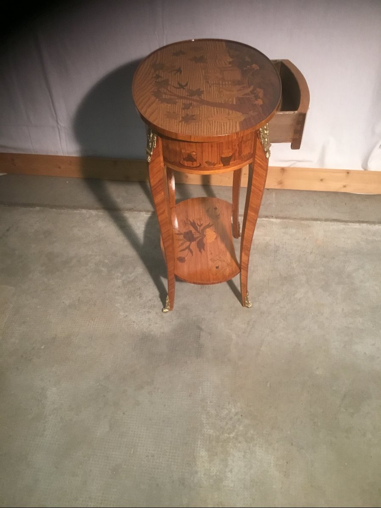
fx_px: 455
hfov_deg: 45.4
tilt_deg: -45.9
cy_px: 254
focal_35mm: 31
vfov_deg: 58.4
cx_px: 190
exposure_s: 1/33
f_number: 2.4
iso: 160
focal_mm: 3.3
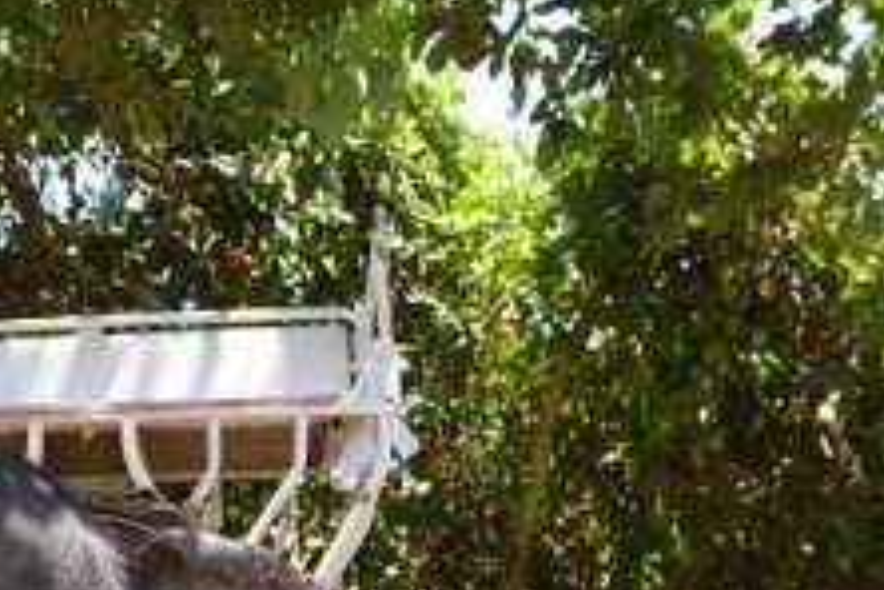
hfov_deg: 17.8
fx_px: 2750
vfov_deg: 11.7
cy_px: 913
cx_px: -4
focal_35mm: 112
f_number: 4.5
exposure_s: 1/320
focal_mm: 31
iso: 720
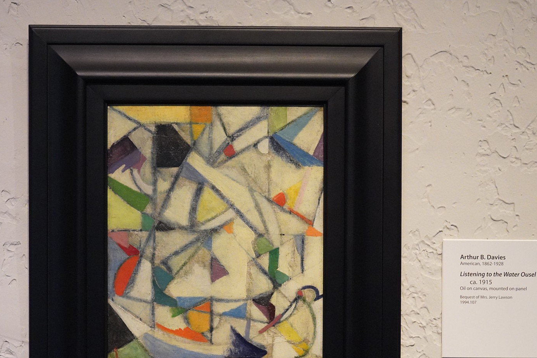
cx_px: 240
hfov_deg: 29.2
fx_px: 1029
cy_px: 244
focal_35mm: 69
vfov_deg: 19.7
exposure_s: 1/100
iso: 10000
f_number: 11
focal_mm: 48
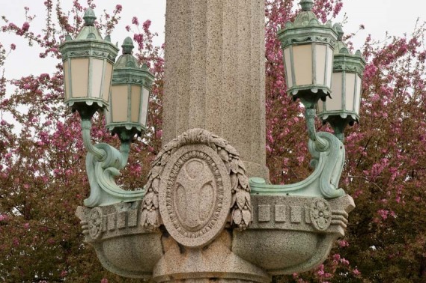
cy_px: 145
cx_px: 212
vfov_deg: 8.8
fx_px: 1832
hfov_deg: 13.3
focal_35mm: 155
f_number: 11
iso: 320
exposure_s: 1/250
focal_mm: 98
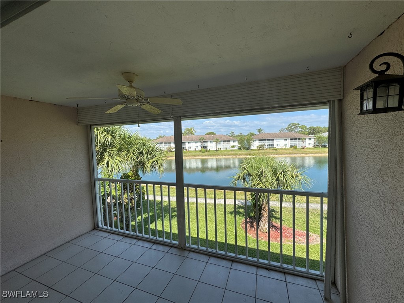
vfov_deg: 85.7
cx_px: 202
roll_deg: +2.5
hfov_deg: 102.1
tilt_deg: -2.2
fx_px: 163
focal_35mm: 14
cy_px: 152
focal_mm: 2.22
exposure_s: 1/993
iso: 40
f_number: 2.2
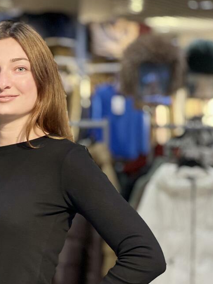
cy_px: 250
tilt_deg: -2.6
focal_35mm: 158
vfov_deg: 12.4
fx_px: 1297
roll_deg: -0.2
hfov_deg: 9.3
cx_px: 24
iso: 250
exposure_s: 1/33
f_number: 2.8
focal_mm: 9
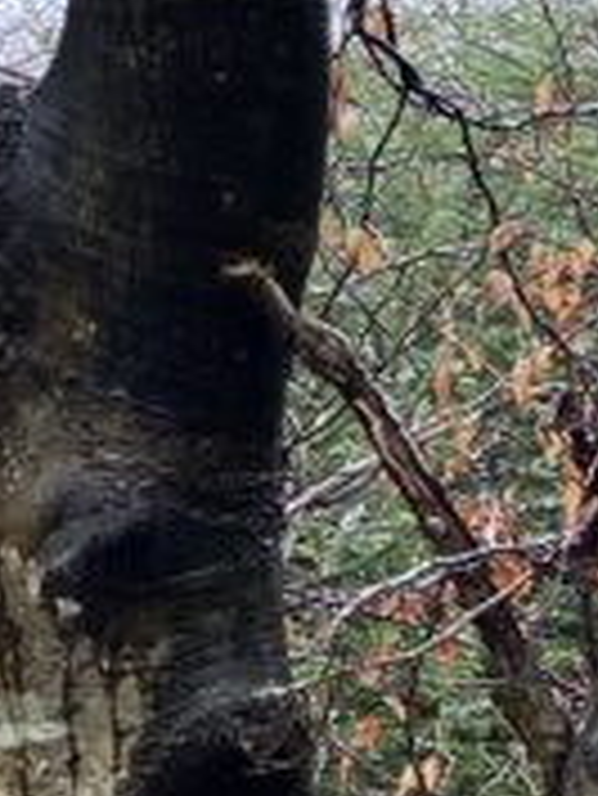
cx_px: 823
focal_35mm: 150
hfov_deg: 9.7
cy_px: 823
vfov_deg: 13.0
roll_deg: +2.7
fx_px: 3451
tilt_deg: -3.3
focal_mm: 4.25
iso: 125
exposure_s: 1/121
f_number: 1.8
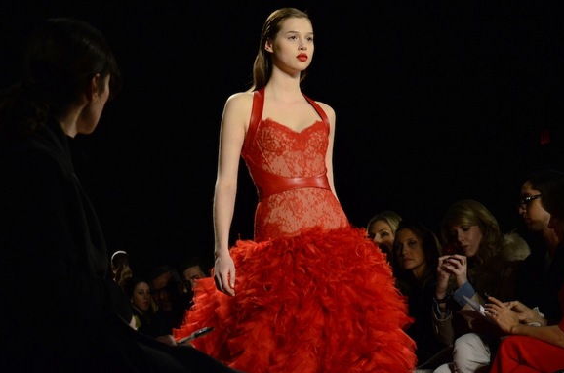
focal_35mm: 109
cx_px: 289
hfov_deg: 18.8
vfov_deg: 12.5
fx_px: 1703
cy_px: 193
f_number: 9
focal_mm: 70
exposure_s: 1/200
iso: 2500
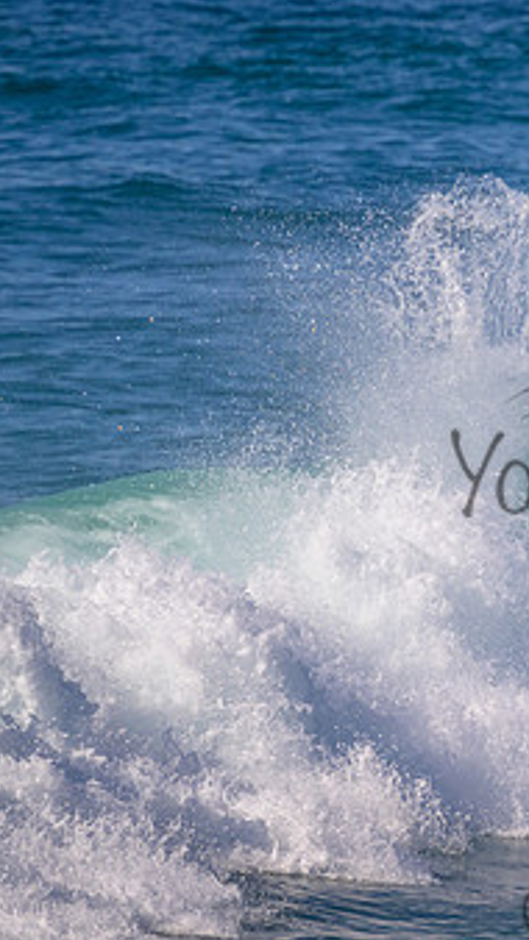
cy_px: 449
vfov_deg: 1.5
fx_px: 35927
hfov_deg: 0.8
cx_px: 738
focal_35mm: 1440
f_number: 11
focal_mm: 800
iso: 1400
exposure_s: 1/2000
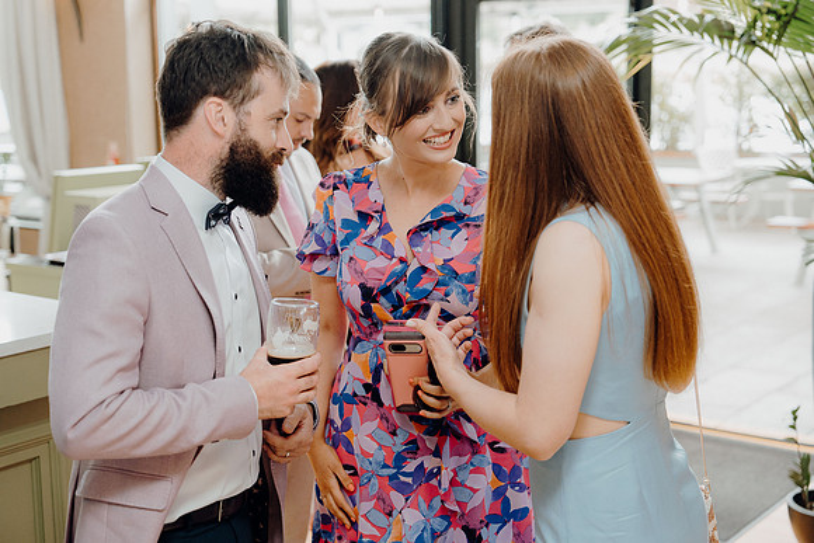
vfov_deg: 25.5
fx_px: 1199
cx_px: 407
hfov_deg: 37.5
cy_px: 272
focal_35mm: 53
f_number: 2.8
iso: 1250
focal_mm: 53
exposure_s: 1/200
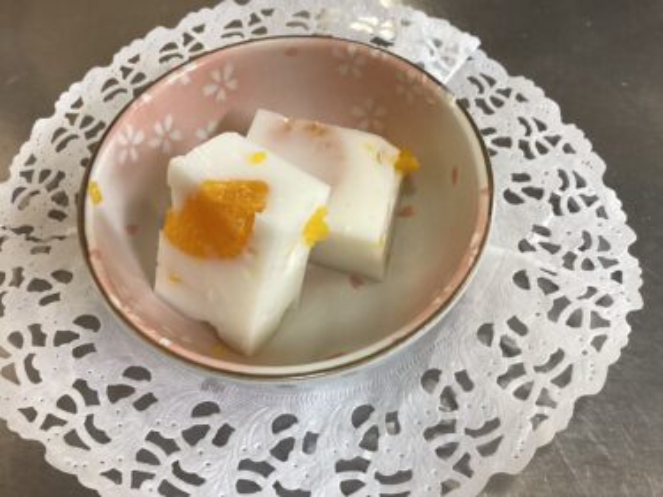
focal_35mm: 31
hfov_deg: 58.4
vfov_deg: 45.4
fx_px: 594
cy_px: 248
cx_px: 332
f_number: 2.4
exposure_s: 1/60
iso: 160
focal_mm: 3.3
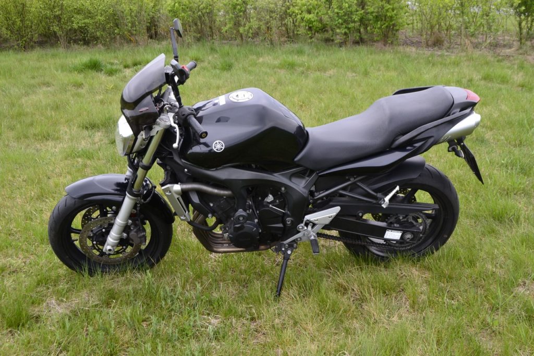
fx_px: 578
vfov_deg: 34.2
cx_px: 267
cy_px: 178
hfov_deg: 49.6
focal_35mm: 39
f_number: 9
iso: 400
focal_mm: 26
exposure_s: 1/100
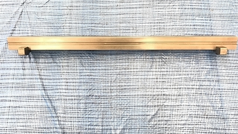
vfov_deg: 37.7
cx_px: 120
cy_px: 59
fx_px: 196
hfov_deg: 62.6
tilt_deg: -75.6
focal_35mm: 31
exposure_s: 1/30
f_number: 1.8
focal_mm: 3.99
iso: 40
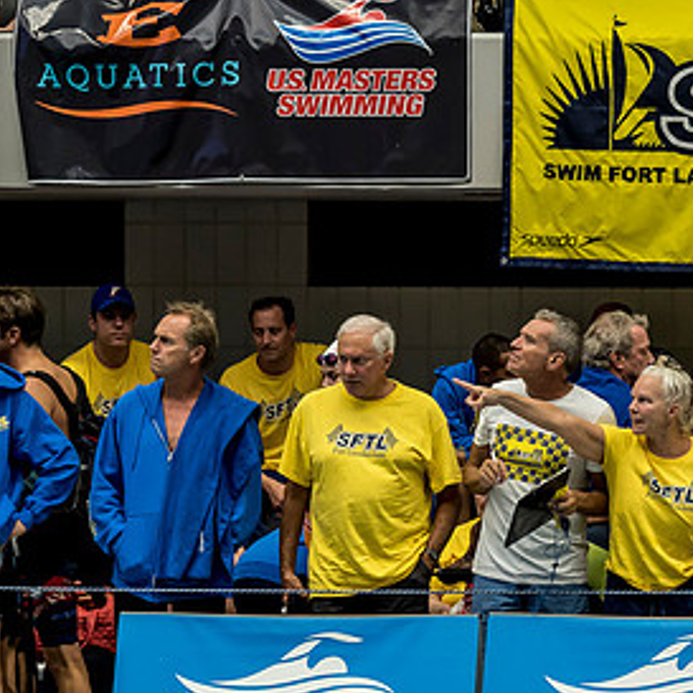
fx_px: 7044
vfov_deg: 5.6
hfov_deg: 5.6
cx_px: 632
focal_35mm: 311
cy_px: 435
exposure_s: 1/400
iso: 1250
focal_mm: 79
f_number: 2.8
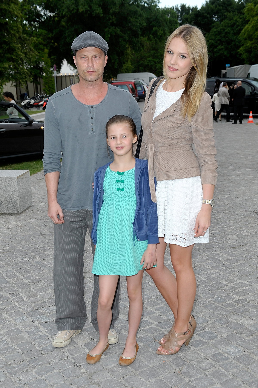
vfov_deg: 50.7
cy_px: 194
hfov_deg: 35.0
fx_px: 409
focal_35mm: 38
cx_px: 129
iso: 400
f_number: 6.3
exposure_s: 1/160
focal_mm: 38
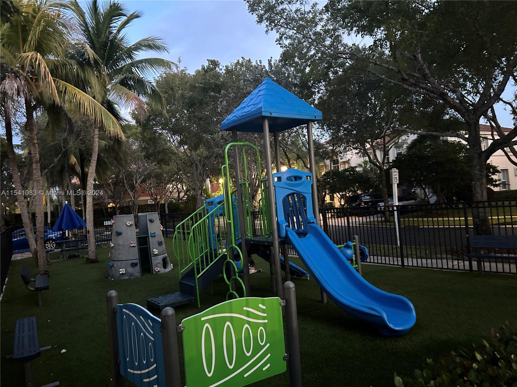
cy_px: 194
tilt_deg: -0.3
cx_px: 258
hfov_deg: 67.3
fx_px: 388
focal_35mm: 26
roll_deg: +5.7
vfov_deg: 53.1
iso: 1000
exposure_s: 1/30
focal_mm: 5.7
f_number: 1.5
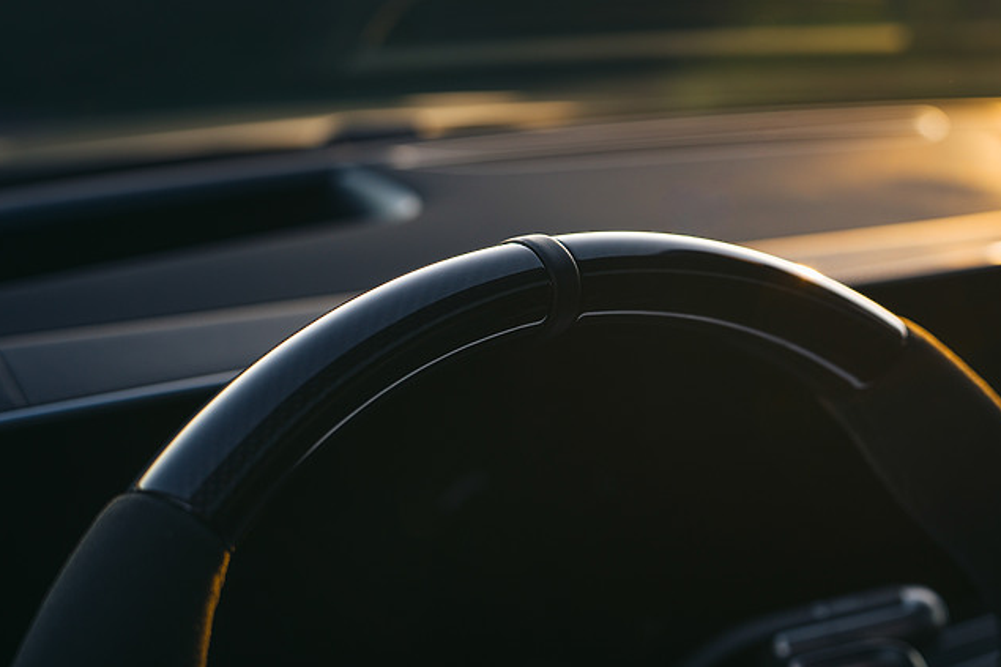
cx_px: 530
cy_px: 358
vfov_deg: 31.2
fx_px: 1195
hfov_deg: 45.4
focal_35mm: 43
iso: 100
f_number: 2.8
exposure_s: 1/320
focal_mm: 35
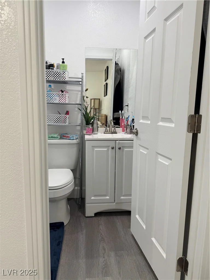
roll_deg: -0.2
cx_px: 105
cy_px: 140
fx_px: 194
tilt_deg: -9.1
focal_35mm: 24
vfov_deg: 71.6
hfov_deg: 56.8
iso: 100
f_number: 1.78
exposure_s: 1/120
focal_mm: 6.76
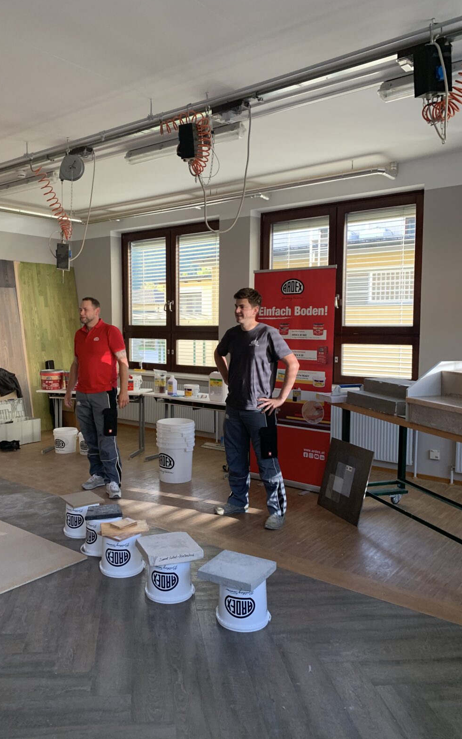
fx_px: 564
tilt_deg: -2.2
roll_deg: +0.1
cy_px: 369
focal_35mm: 28
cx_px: 181
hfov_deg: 44.3
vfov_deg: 66.5
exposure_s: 1/89
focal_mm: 4.25
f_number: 1.8
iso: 100
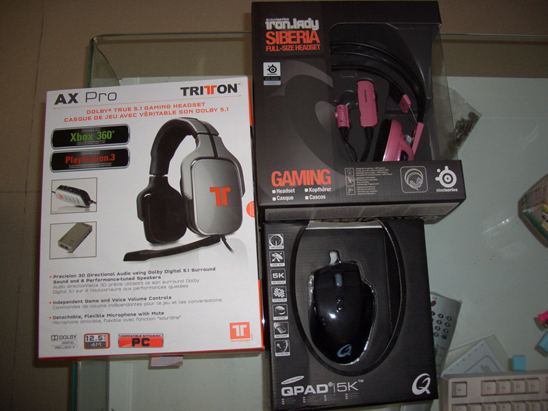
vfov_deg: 40.7
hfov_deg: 52.6
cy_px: 206
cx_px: 274
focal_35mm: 35
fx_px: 554
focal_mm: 5.8
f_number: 2.6
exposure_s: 1/60
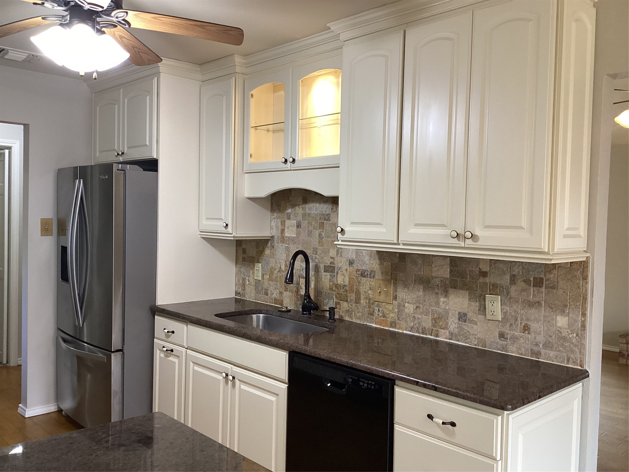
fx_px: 563
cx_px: 314
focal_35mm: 31
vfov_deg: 45.4
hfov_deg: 58.4
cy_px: 236
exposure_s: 1/60
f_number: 2.4
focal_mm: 3.3
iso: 200
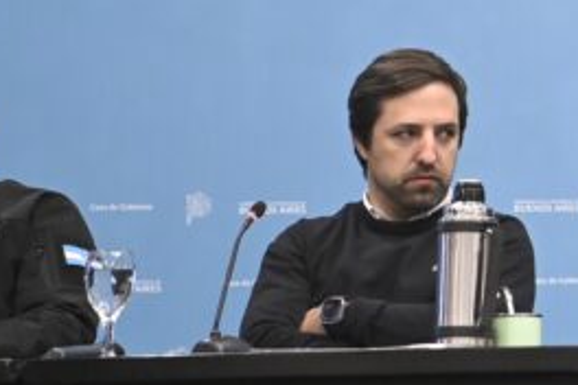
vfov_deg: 4.8
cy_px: -103
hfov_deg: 7.1
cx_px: 933
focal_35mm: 283
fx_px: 4543
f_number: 3.5
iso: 4000
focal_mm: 70
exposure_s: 1/400
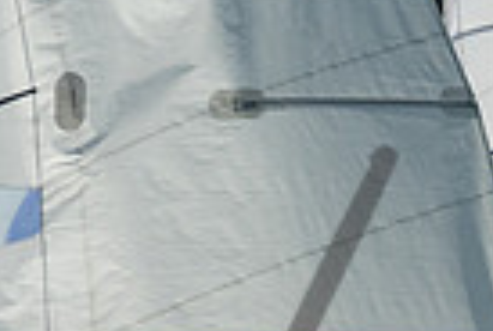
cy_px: 566
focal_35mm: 738
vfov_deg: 1.9
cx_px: 730
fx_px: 10128
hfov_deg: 2.8
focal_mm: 135
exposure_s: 1/1600
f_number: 6.3
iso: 320
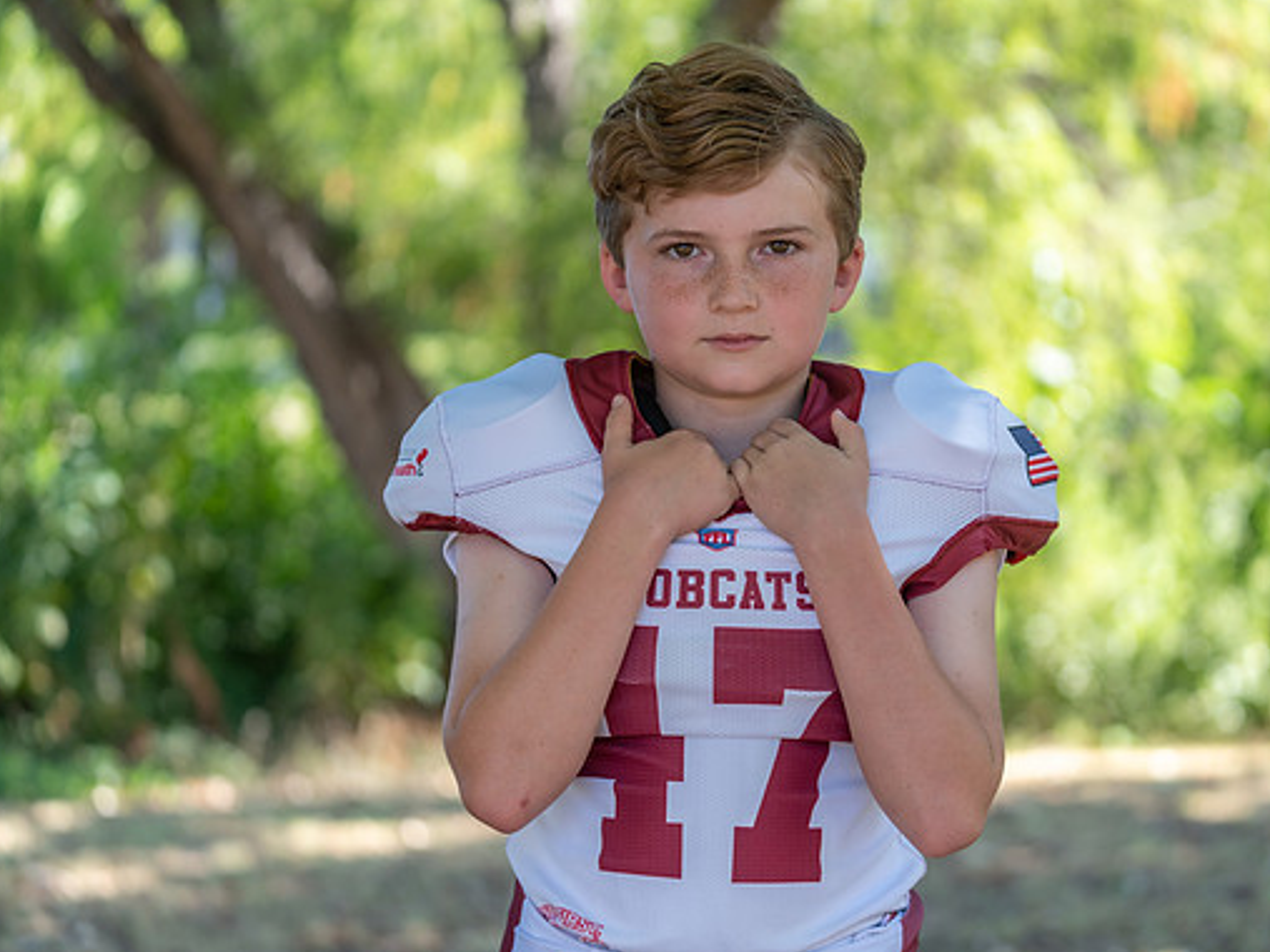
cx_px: 711
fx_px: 2824
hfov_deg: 25.3
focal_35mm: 77
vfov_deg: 19.1
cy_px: 472
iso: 160
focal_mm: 70
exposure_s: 1/320
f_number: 2.8
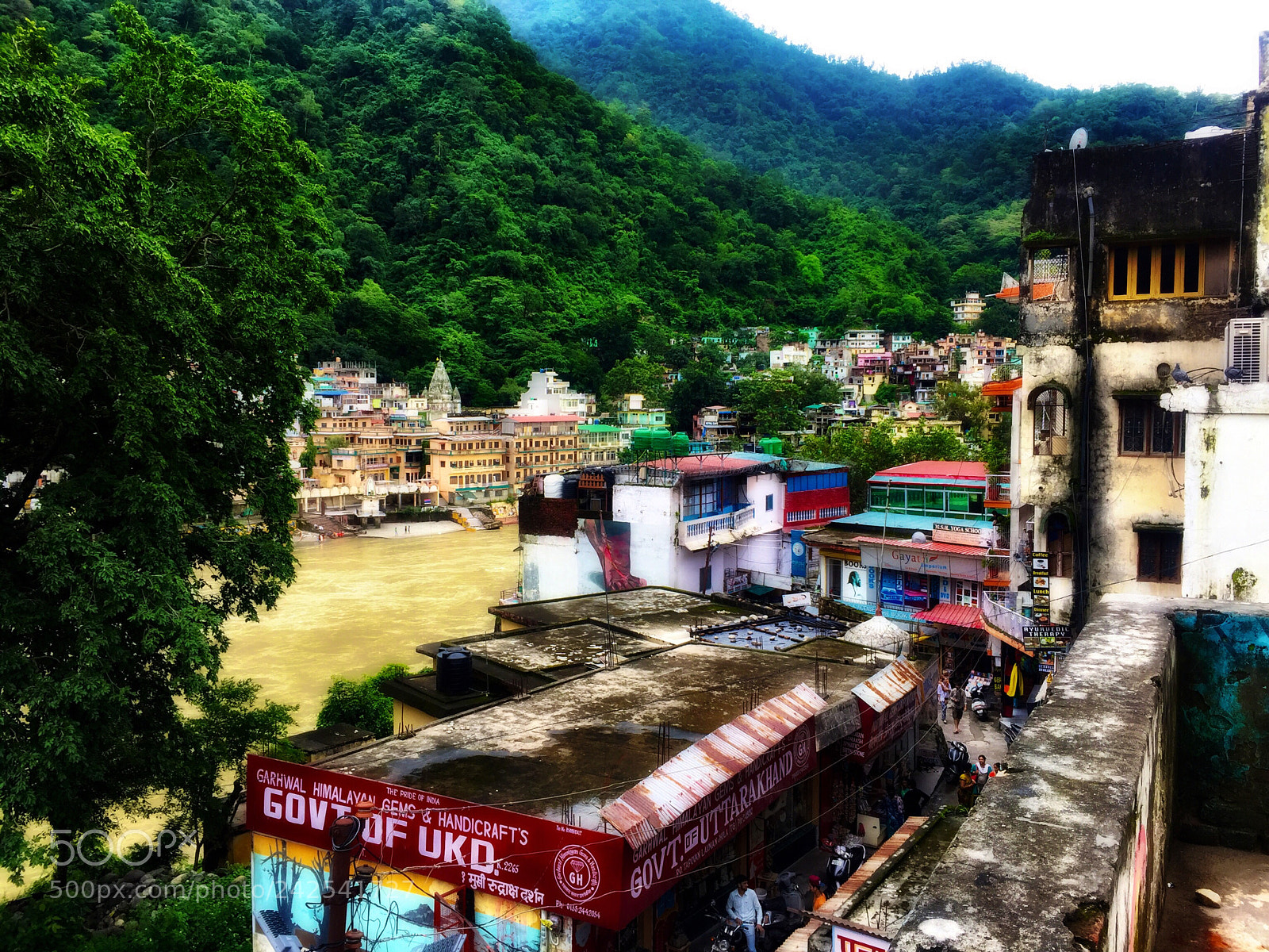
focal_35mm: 29
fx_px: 1063
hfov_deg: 61.7
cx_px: 634
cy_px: 476
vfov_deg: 48.2
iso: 32
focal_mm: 4.15
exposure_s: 1/151
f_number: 2.2
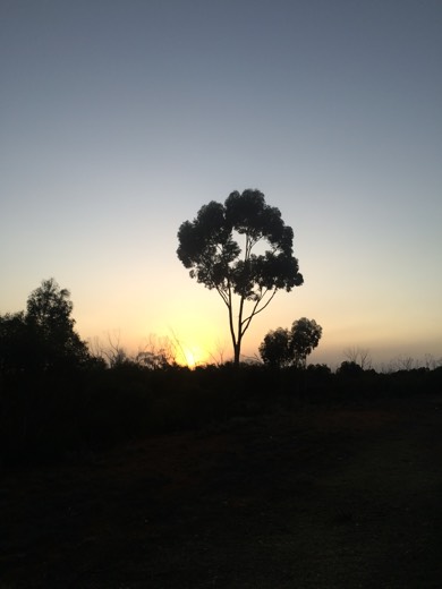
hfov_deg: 48.2
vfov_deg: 61.7
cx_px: 221
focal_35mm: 29
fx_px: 494
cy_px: 294
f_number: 2.2
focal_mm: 4.15
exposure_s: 1/508
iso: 32
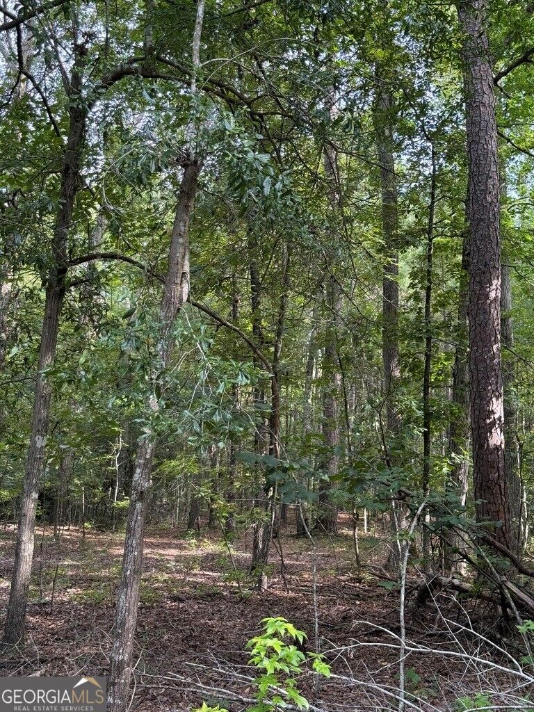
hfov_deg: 30.3
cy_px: 356
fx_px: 987
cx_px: 267
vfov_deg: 39.7
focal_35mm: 48
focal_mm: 6.76
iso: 100
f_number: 1.78
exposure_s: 1/242
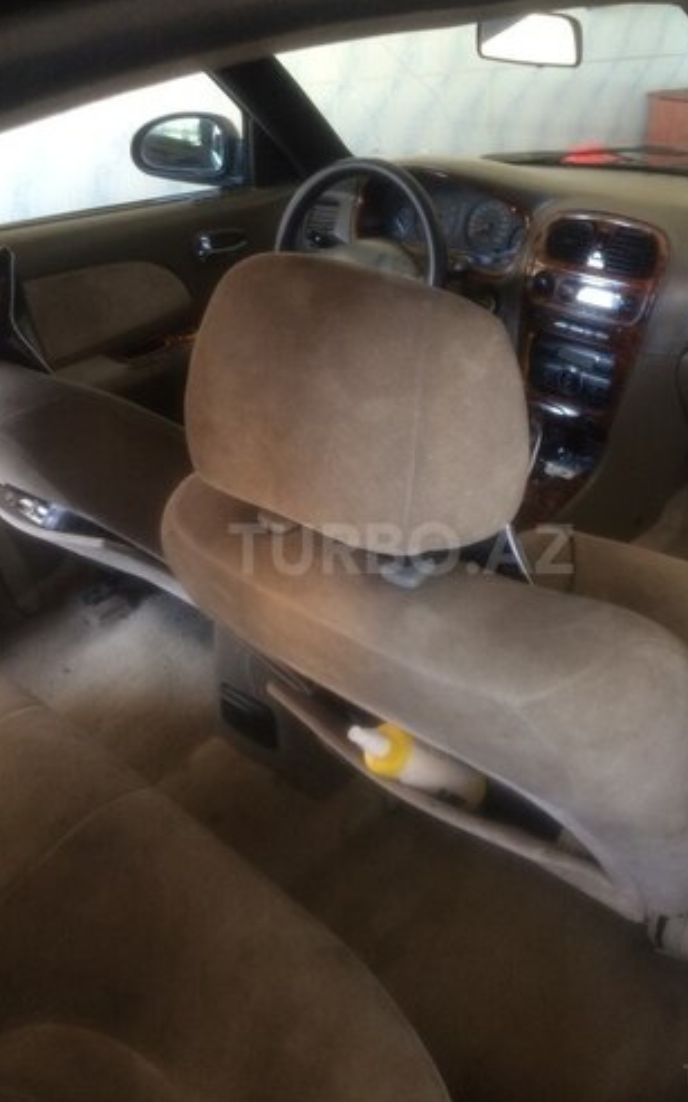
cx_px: 401
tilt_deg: -32.4
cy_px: 549
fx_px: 931
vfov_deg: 61.3
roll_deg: +2.2
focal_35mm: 31
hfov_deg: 40.4
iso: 160
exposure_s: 1/33
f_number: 2.2
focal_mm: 4.15
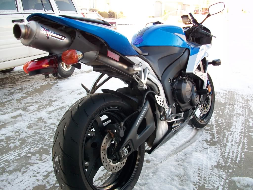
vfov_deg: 41.8
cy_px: 95
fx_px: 248
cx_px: 126
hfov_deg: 54.0
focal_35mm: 34
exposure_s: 1/160
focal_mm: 5.7
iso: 80
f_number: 2.8
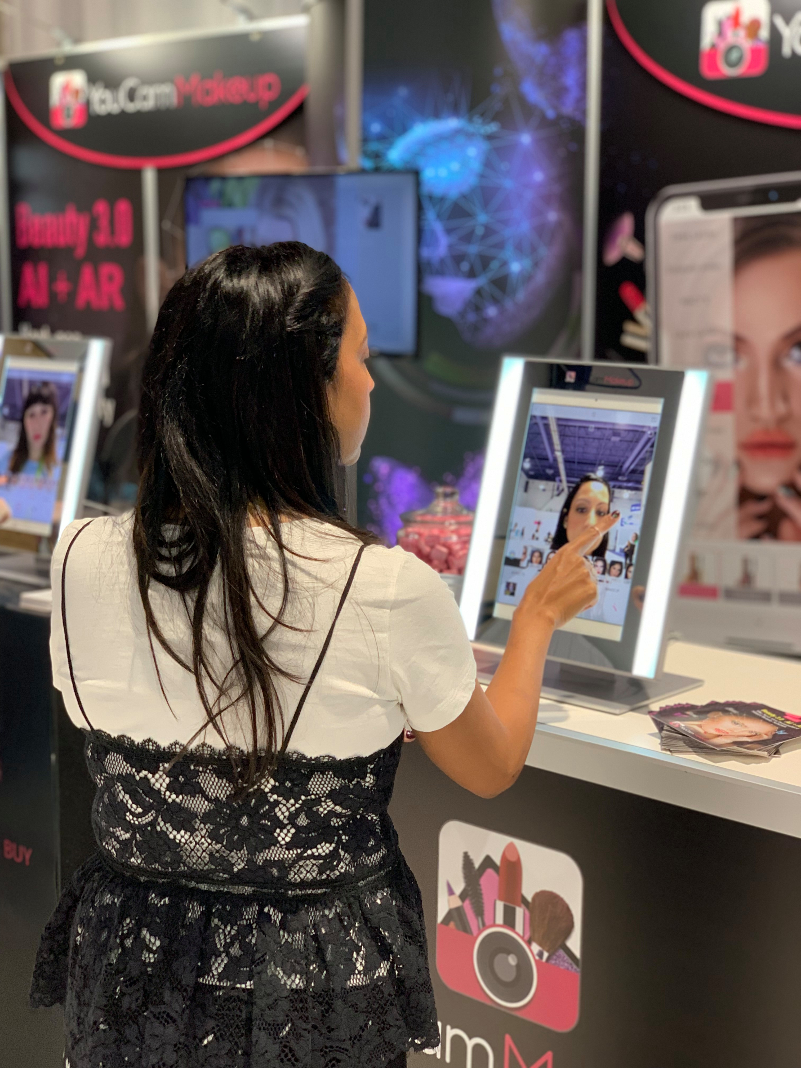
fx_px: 1604
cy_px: 534
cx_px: 400
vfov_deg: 36.8
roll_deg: -0.7
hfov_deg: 28.0
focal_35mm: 52
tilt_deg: -8.2
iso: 100
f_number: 2.4
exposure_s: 1/60
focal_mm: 6
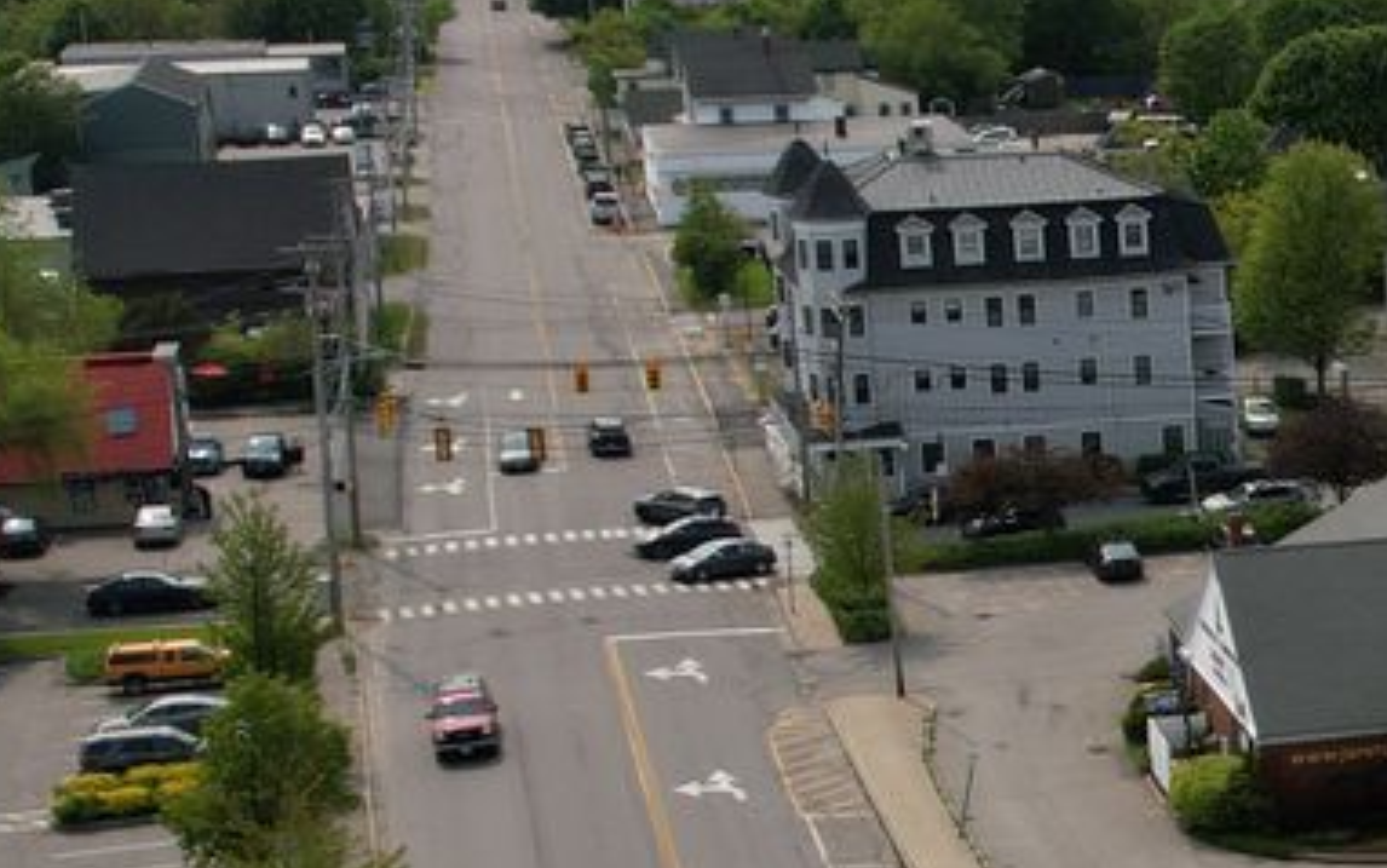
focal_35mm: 94
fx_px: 3554
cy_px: 754
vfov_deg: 13.8
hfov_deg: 19.6
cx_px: 1982
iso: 100
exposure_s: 1/180
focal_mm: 8.38
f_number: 2.8
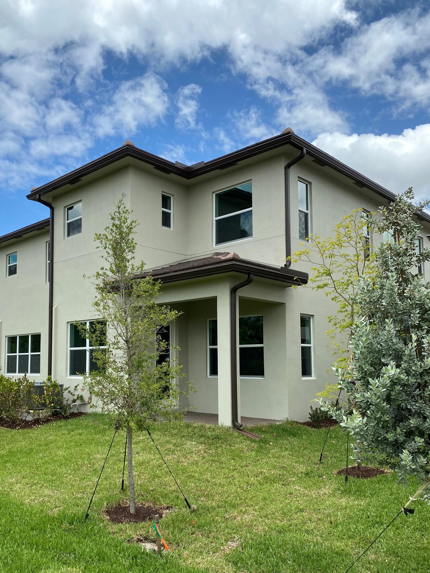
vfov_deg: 67.3
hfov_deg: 53.0
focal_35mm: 26
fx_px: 431
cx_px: 215
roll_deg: +0.5
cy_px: 286
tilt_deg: +3.7
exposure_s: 1/2358
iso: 32
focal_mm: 4.25
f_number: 1.8
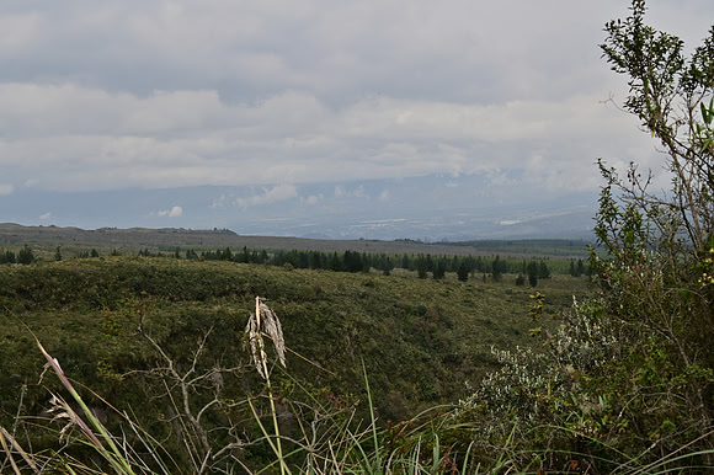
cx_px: 357
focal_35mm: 60
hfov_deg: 33.4
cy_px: 238
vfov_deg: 22.6
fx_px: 1189
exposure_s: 1/320
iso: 200
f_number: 18
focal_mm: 60
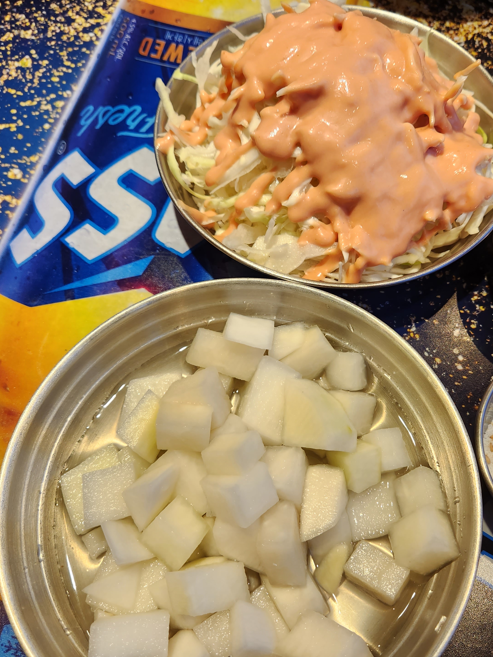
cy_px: 341
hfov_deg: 43.9
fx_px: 608
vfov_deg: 56.8
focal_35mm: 32
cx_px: 298
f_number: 1.8
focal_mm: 5.4
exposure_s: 1/120
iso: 100
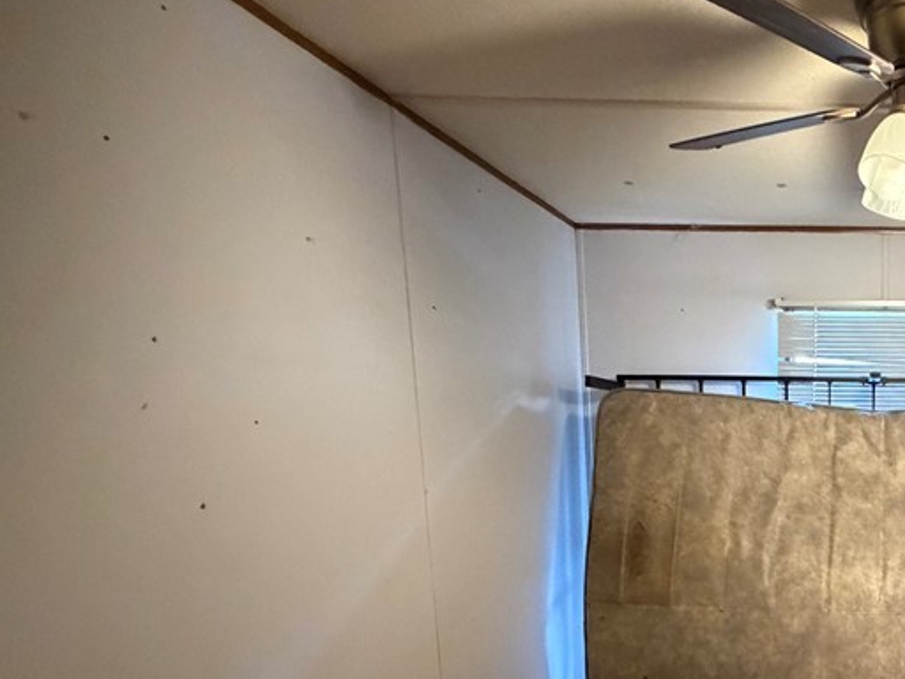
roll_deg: -0.6
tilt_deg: -8.2
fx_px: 732
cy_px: 520
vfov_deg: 47.6
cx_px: 873
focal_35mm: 28
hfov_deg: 52.5
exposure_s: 1/60
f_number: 2.2
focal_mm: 2.22
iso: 1250
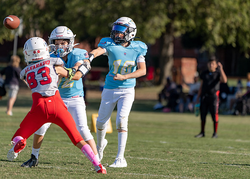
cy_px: 83
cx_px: 133
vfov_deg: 3.0
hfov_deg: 4.2
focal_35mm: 478
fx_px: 3390
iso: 200
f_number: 5.6
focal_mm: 382
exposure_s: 1/1250
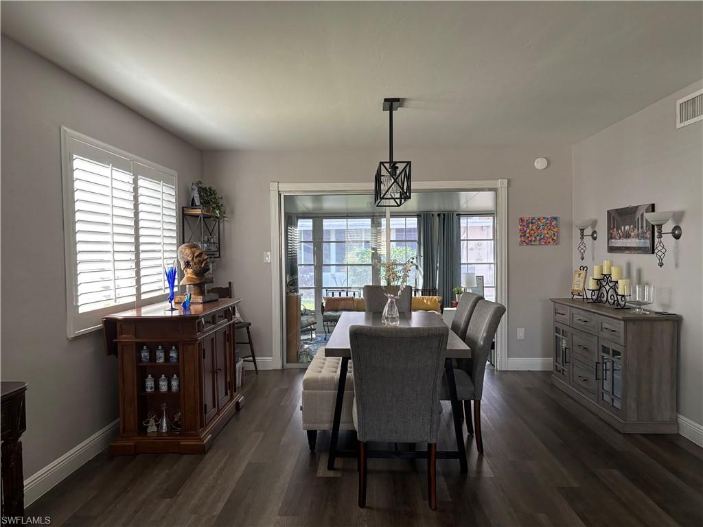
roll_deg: +0.4
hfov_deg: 67.3
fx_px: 528
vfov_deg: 53.1
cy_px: 264
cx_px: 352
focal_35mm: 26
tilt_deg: -3.0
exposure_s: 1/60
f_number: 1.6
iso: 200
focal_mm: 5.96
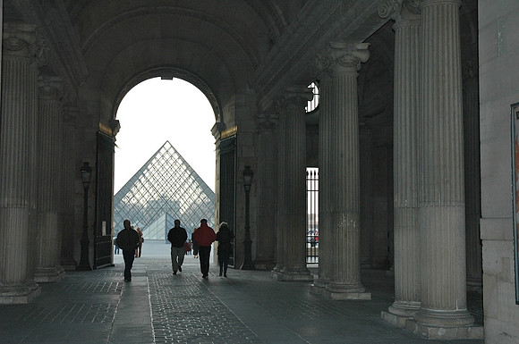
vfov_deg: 28.9
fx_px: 669
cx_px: 260
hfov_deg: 42.4
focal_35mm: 46
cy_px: 172
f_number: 4
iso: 400
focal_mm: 31
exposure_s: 1/400
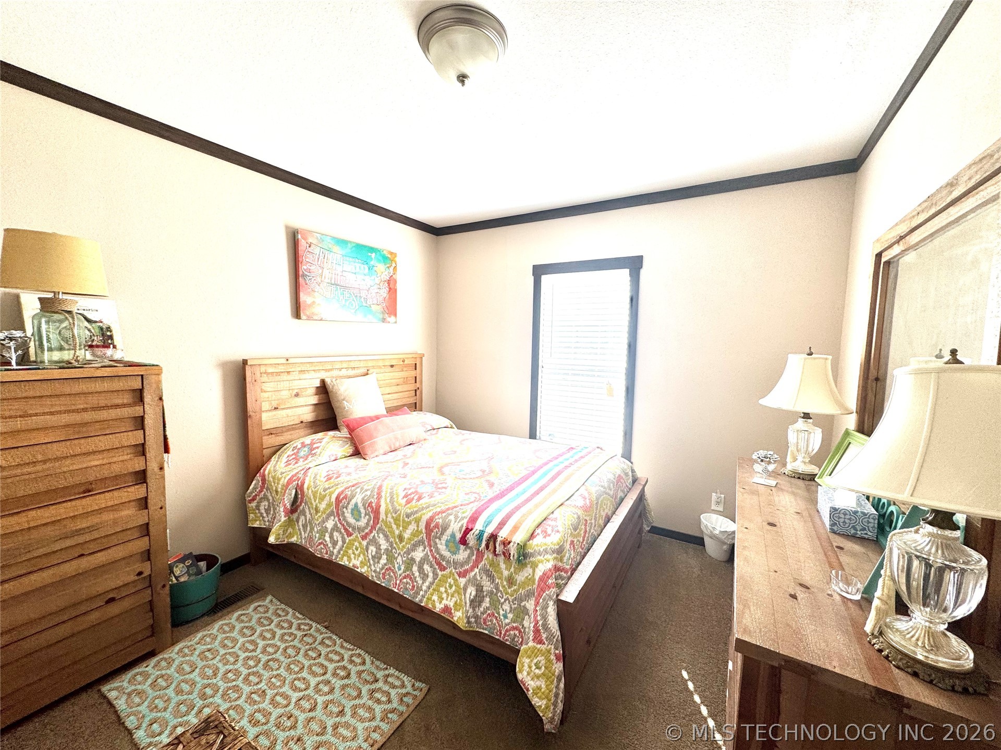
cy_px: 375
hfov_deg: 102.1
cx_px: 500
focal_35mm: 14
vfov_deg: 85.7
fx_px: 405
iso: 64
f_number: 2.2
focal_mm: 2.22
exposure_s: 1/99
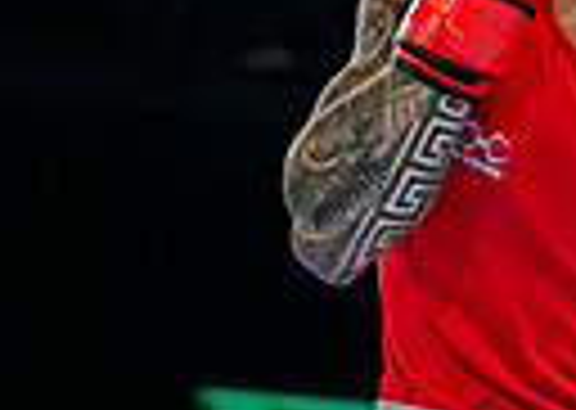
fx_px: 4083
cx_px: 894
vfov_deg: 5.7
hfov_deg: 7.9
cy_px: 55
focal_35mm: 250
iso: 2000
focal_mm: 48
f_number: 3.2
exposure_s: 1/1600
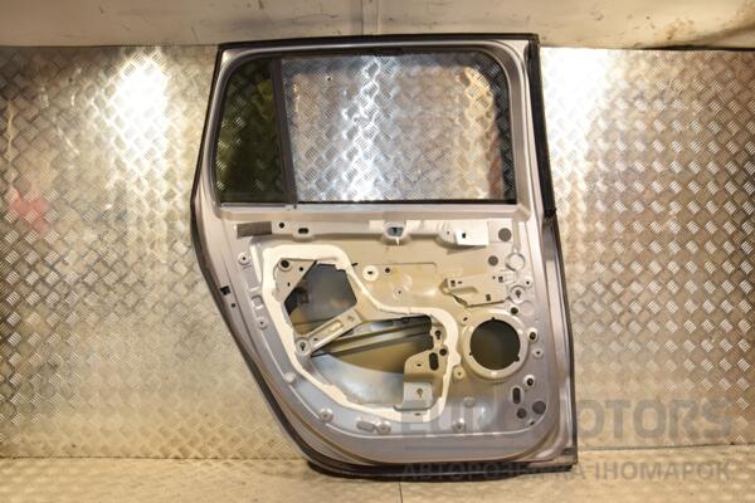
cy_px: 252
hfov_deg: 67.4
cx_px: 378
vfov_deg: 47.9
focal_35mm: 27
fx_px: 566
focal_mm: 18
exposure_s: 1/200
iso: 800
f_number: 5.6
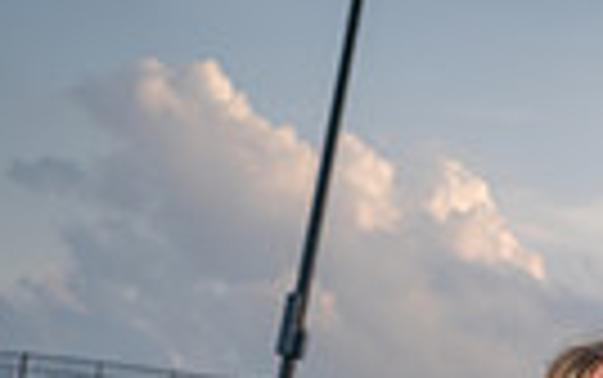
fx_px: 1974
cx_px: 616
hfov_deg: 17.0
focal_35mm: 120
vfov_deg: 9.4
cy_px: 1004
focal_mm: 35
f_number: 4
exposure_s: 1/250
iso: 400
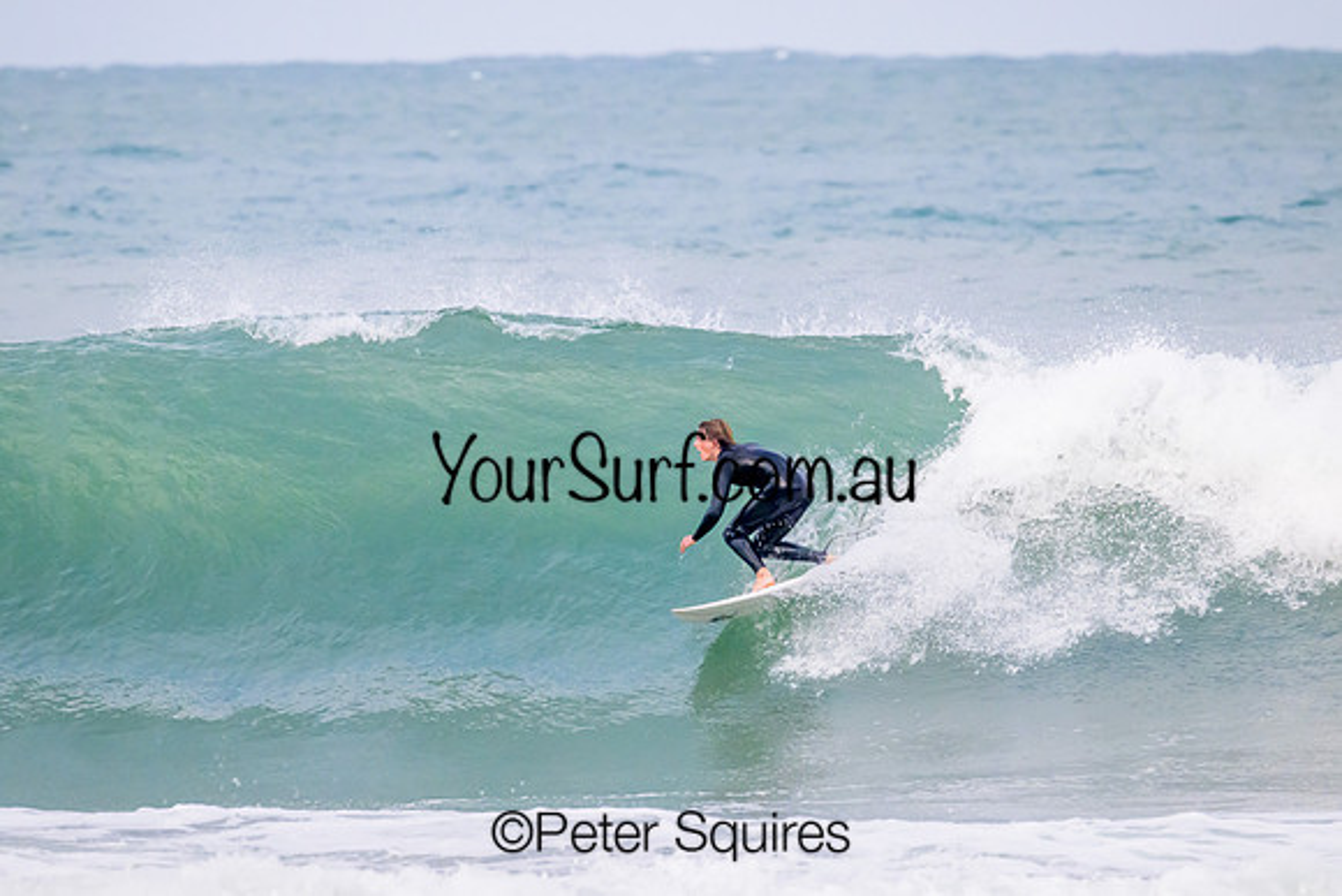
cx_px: 671
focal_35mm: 637
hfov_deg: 3.2
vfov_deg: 2.2
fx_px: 23749
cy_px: 448
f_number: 11
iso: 5000
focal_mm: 610
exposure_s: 1/2000
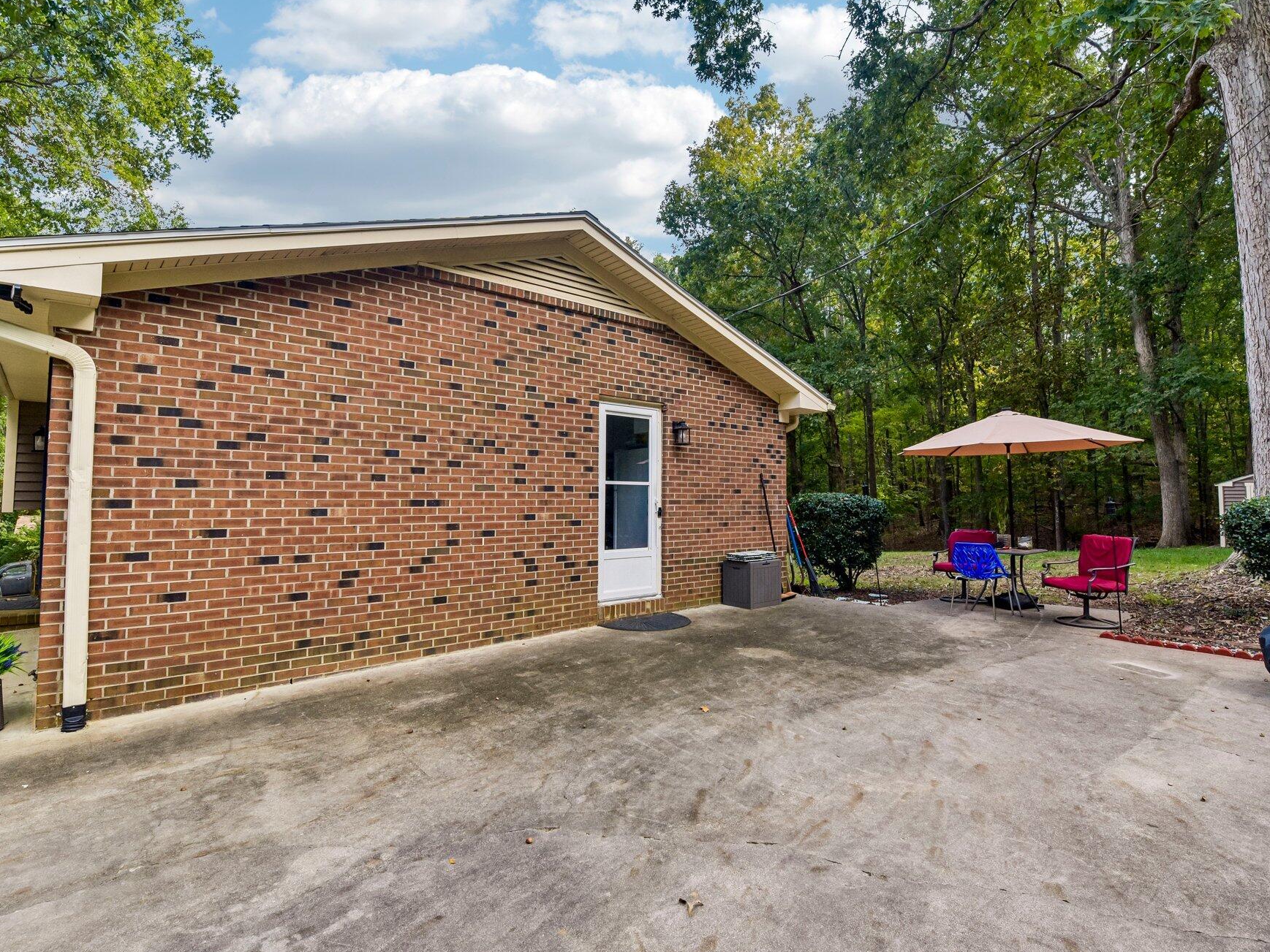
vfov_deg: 74.7
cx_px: 654
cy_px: 460
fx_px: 624
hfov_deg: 91.0
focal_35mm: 17
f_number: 8
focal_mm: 15
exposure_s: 1/250
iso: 400
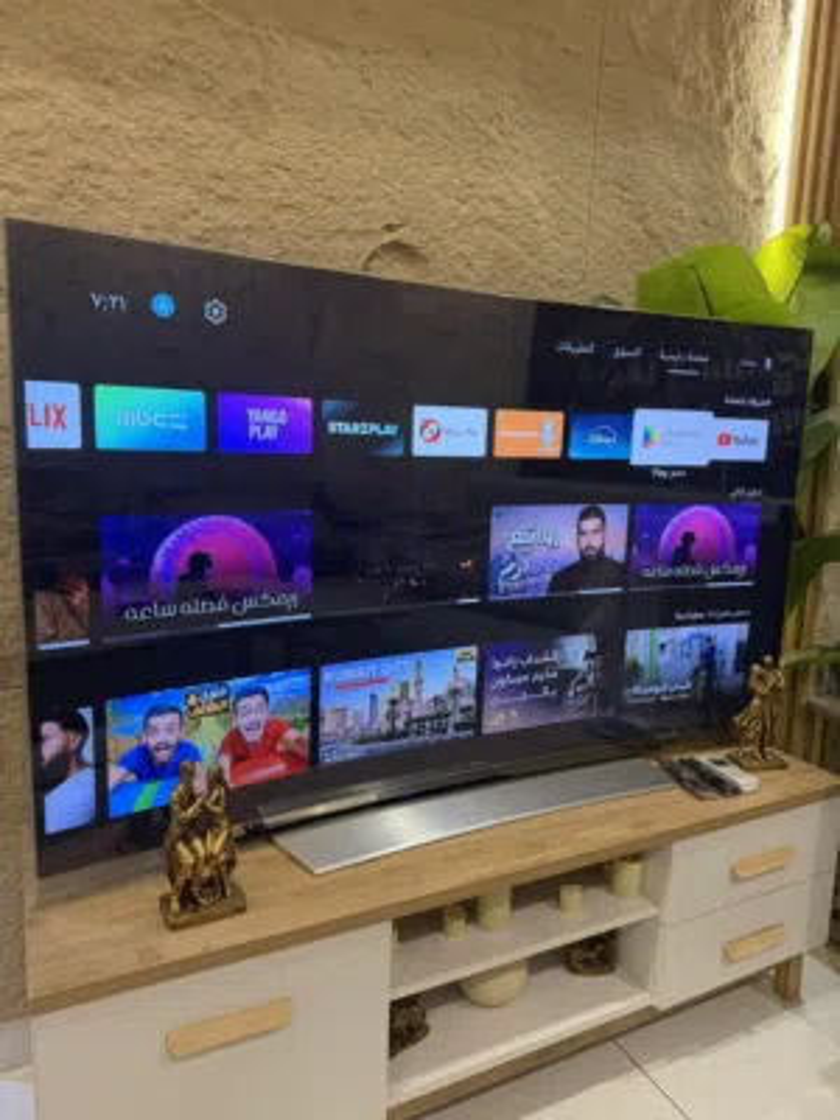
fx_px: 777
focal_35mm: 24
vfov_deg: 71.6
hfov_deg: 56.8
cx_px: 420
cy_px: 560
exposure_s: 1/50
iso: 200
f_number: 1.78
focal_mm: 6.76
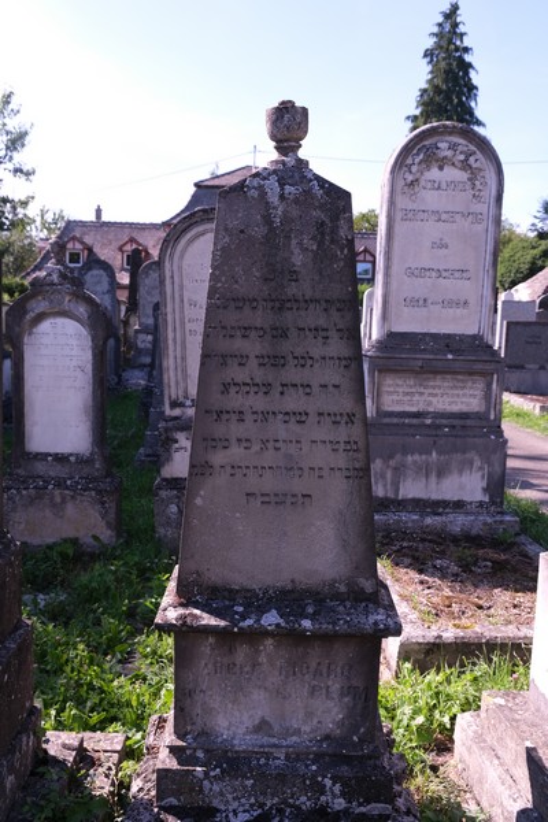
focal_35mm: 33
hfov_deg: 40.0
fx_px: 753
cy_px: 411
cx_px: 274
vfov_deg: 57.2
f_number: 5.6
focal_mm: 22.3
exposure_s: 1/1000
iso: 800
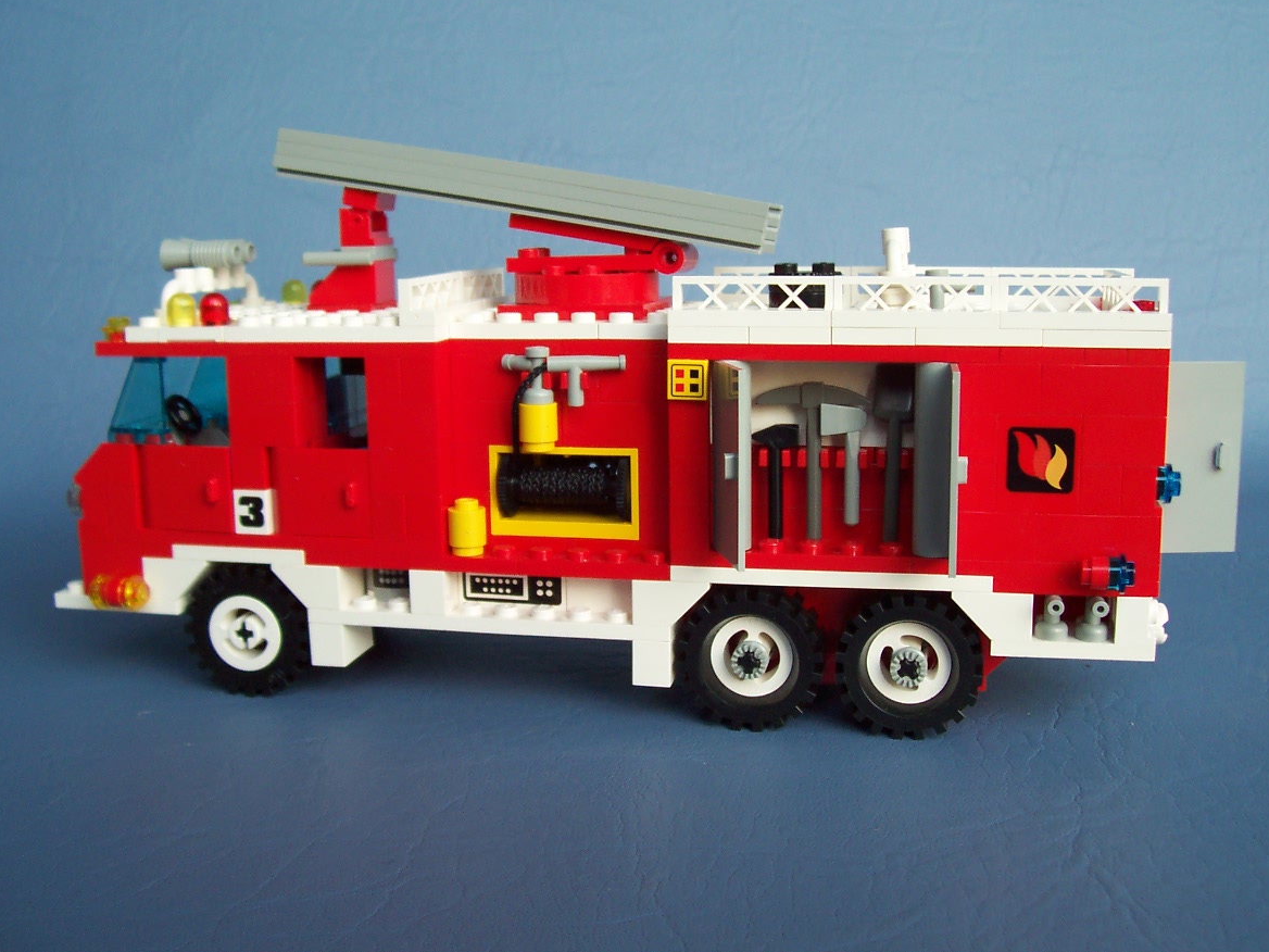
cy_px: 466
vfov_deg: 37.7
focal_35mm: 38
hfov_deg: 49.0
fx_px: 1393
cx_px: 650
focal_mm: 5.6
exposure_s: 1/30
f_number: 2.8
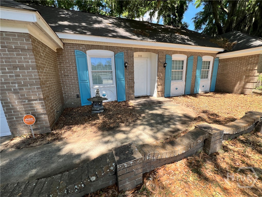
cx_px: 131
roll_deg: +1.7
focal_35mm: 13
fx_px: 98
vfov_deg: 89.9
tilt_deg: -13.6
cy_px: 98
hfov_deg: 106.2
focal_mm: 1.57
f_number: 1.8
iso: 32
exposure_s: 1/381
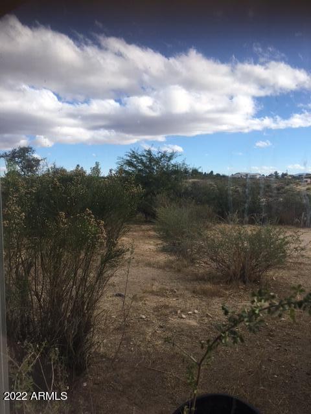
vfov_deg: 61.7
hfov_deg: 48.2
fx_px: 347
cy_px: 207
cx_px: 156
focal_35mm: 29
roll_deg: +1.8
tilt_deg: -2.8
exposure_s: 1/1026
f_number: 2.2
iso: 25
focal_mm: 4.15
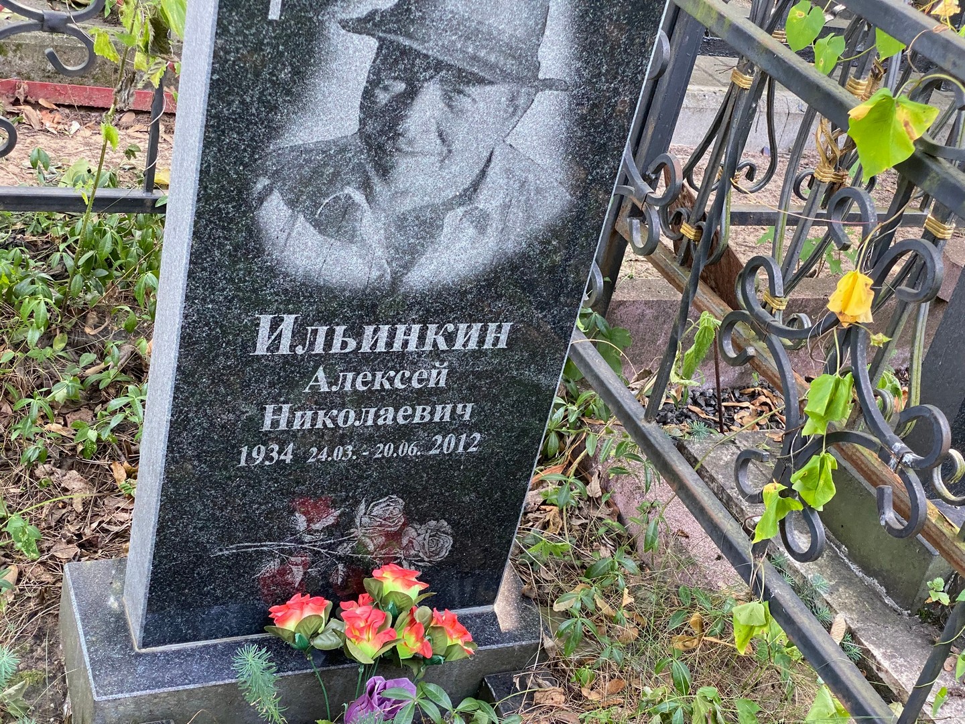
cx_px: 482
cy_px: 362
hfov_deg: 36.8
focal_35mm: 52
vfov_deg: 28.0
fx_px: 1450
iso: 160
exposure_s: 1/121
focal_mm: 6
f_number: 2
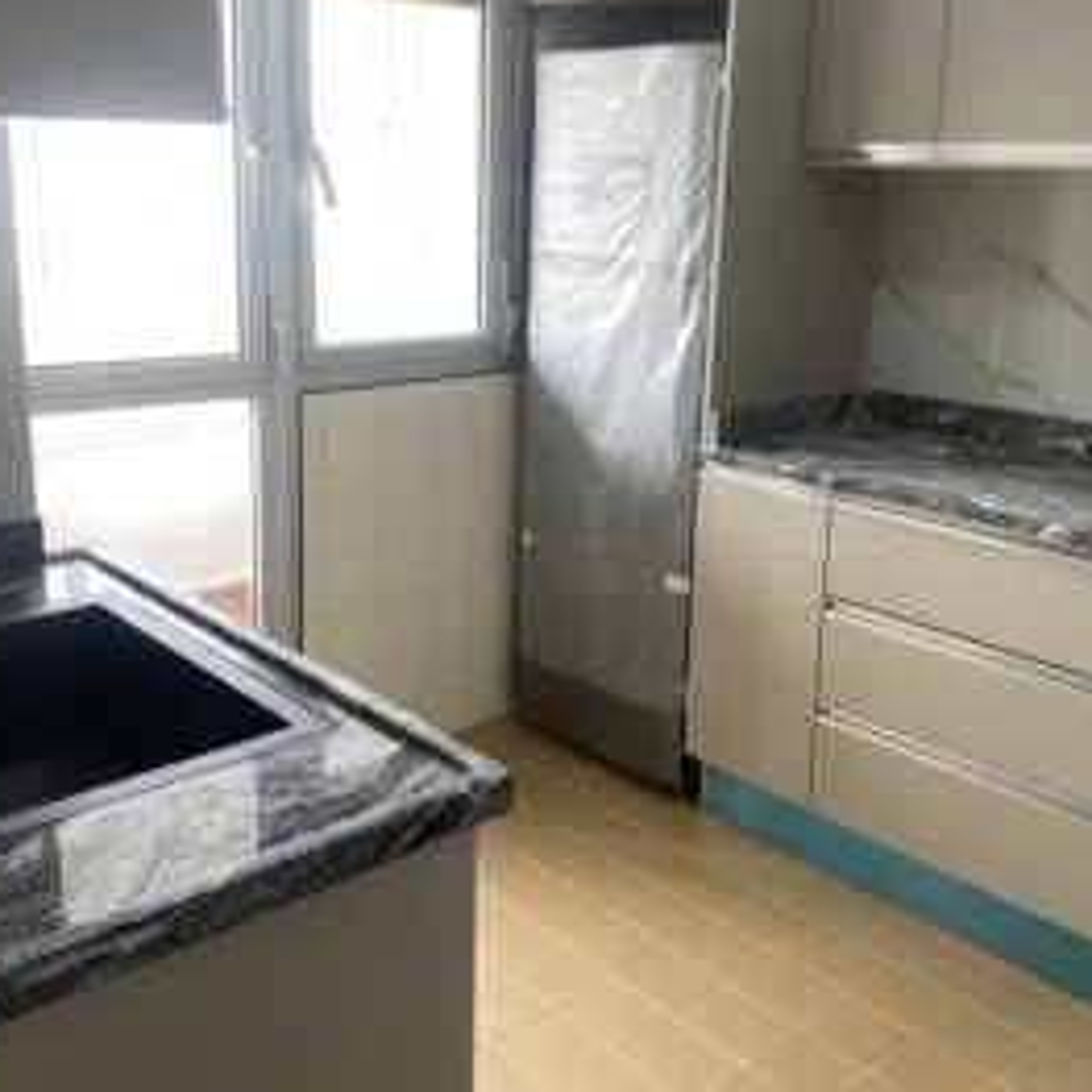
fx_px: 1249
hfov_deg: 47.2
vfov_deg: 47.1
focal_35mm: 35
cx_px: 498
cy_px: 461
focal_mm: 4.25
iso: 32
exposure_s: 1/100
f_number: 1.8
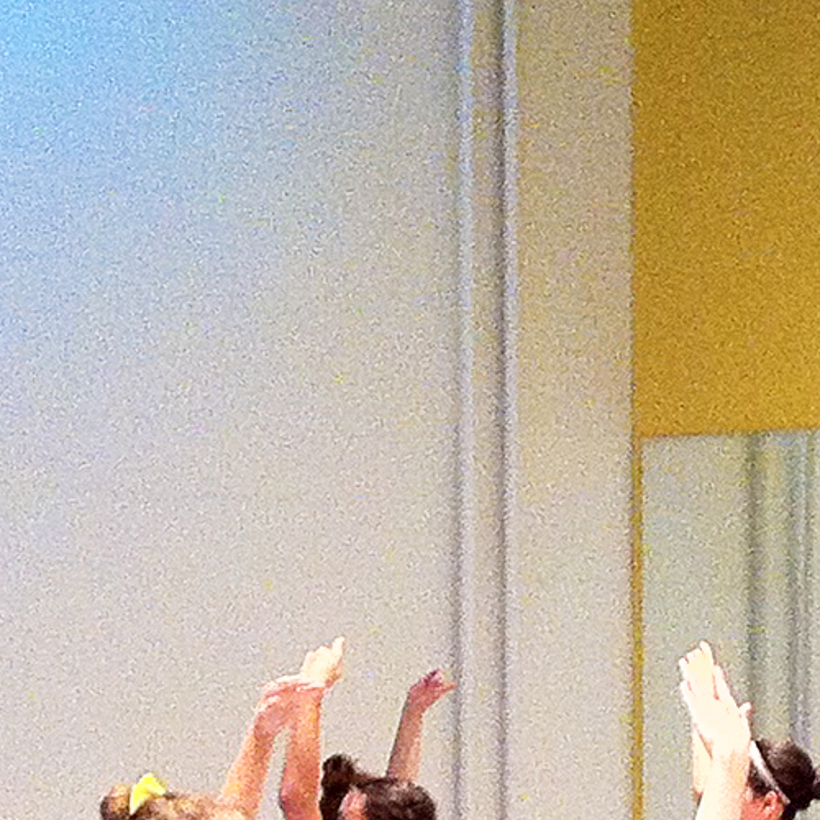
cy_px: 958
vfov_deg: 10.8
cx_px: 592
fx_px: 4288
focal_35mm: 160
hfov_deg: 10.9
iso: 250
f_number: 2.8
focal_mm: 3.85
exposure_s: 1/17
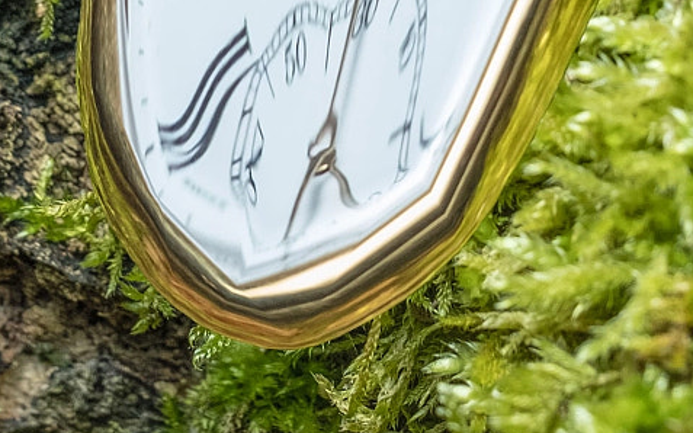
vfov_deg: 7.0
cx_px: 262
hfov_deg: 11.6
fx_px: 3418
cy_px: -455
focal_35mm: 181
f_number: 5.6
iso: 500
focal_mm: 35
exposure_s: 1
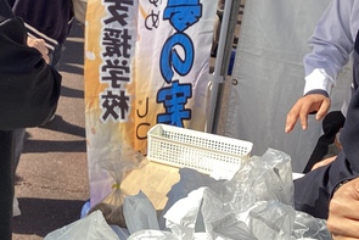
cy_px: 22
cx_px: 46
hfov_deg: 27.9
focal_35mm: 70
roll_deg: -7.4
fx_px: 698
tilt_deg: -10.3
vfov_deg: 19.1
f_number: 2.4
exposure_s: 1/849
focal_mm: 3.3
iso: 25
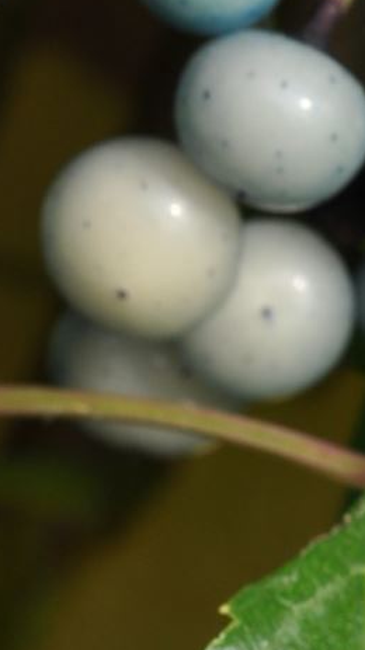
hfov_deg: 1.6
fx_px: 13031
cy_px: 1070
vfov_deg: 2.8
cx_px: -298
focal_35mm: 756
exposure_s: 1/200
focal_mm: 105
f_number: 8
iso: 200
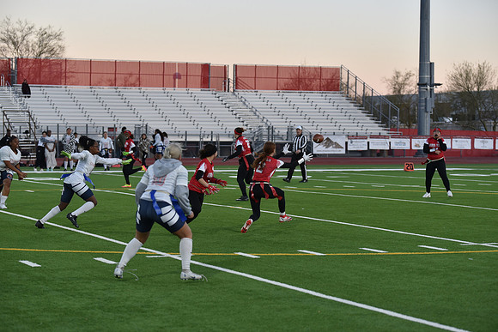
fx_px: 1273
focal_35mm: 92
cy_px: 166
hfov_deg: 22.1
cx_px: 249
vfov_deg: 14.9
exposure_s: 1/640
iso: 500
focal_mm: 92
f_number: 2.8
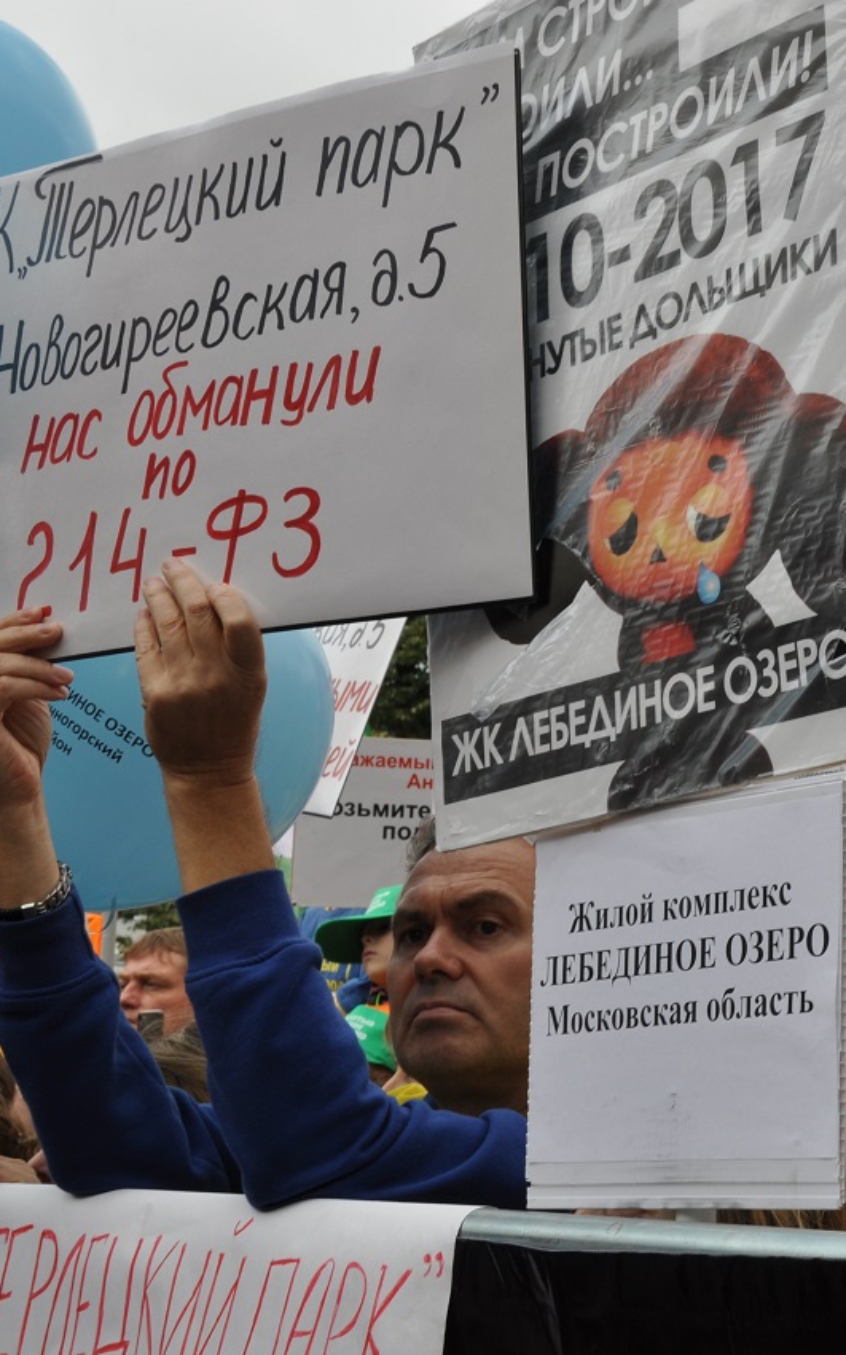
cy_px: 675
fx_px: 2731
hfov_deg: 17.3
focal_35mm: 74
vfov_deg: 27.9
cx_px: 799
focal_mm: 32
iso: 200
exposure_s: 1/160
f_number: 13
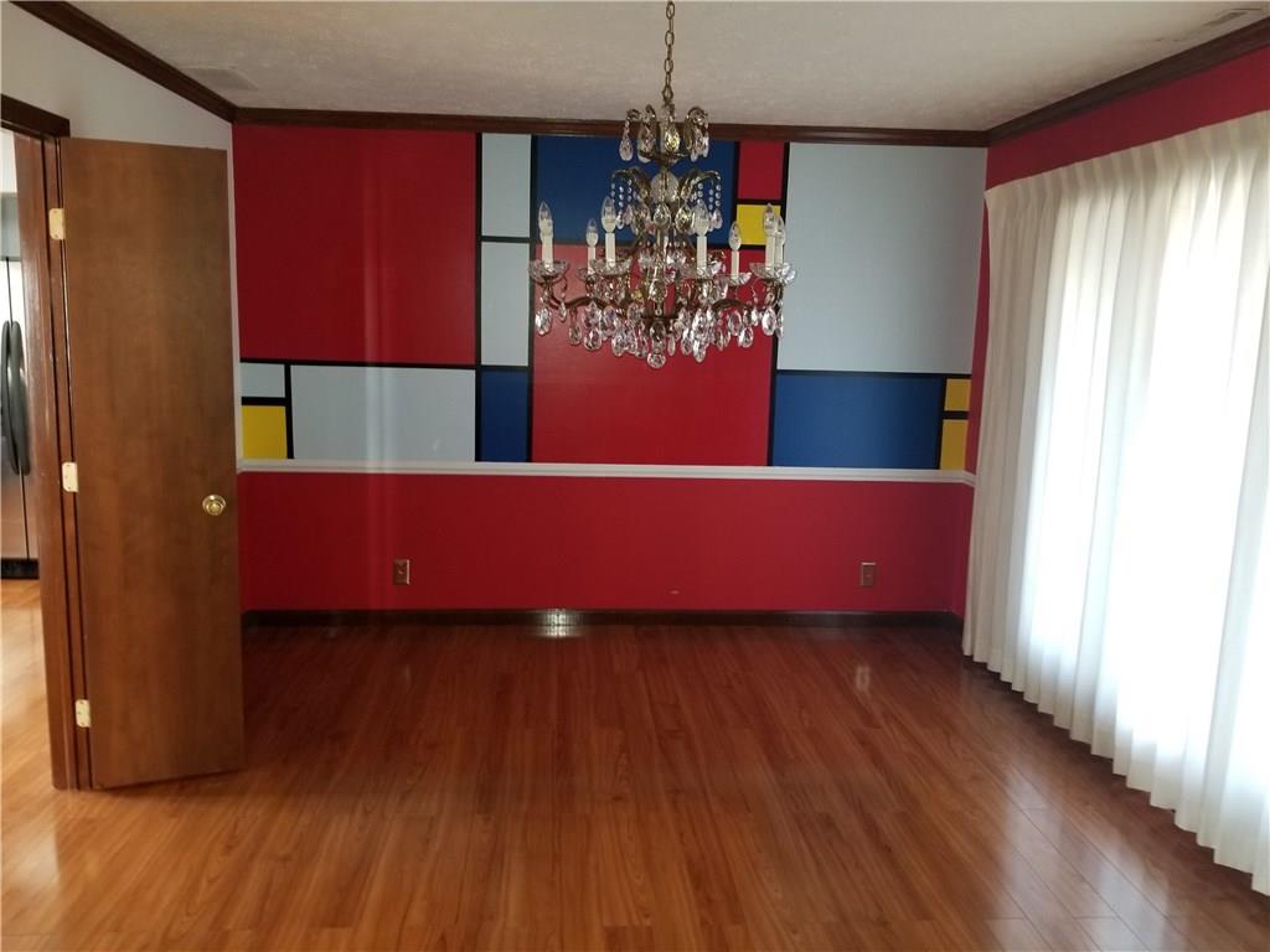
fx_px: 954
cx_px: 635
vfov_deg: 53.1
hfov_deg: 67.3
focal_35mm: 26
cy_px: 476
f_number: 1.7
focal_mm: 4.25
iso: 125
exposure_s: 1/11
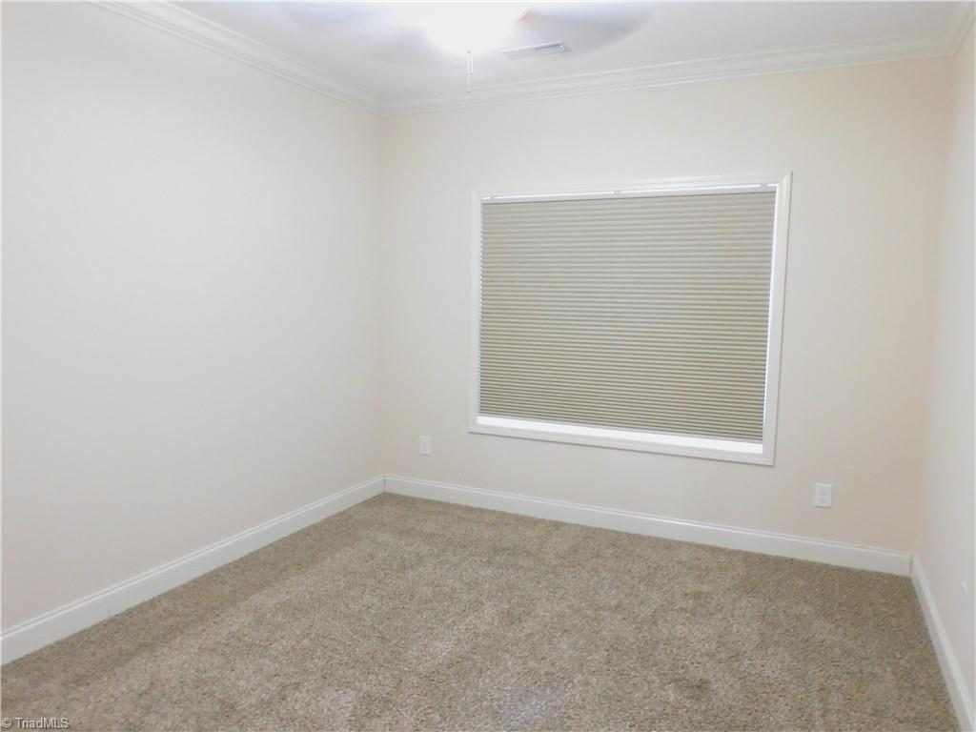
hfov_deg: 71.6
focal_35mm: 24
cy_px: 366
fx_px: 677
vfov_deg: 56.8
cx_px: 488
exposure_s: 1/6
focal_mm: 4.3
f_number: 3.3
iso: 800
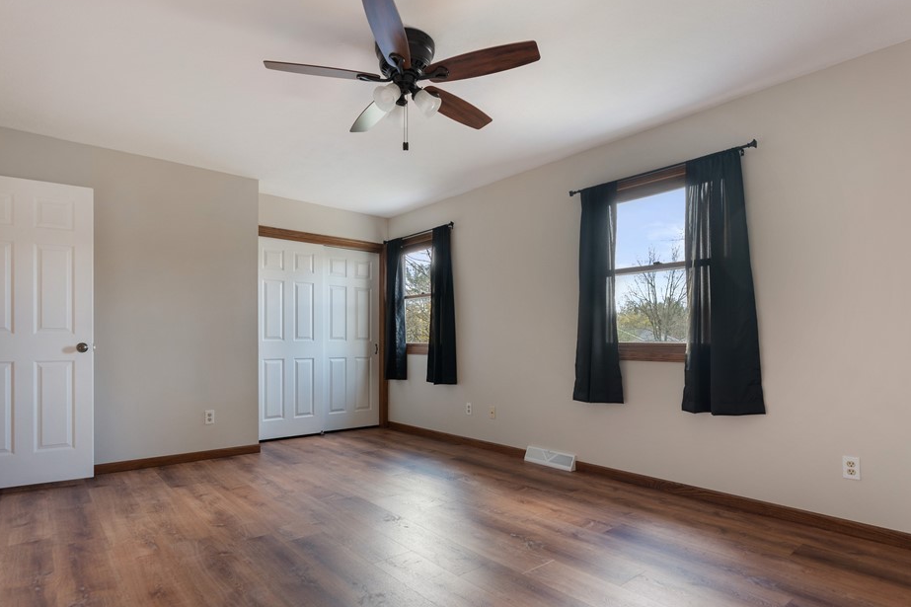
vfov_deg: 61.8
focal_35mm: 20
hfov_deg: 83.9
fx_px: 506
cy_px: 333
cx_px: 430
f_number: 4
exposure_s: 1/5
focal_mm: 17
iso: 640
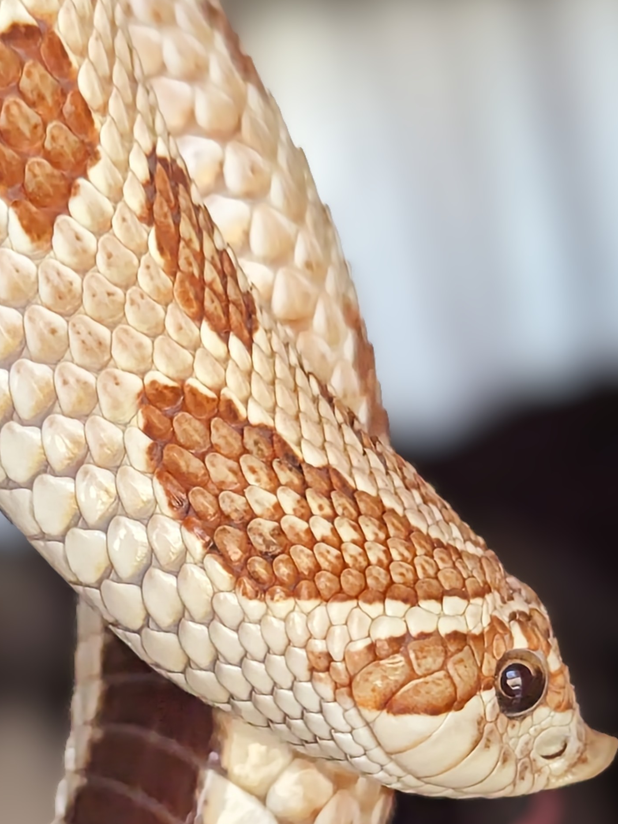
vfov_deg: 18.7
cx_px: 229
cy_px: 558
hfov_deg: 14.1
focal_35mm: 105
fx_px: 2499
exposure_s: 1/752
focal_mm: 6.81
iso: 1263
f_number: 1.85
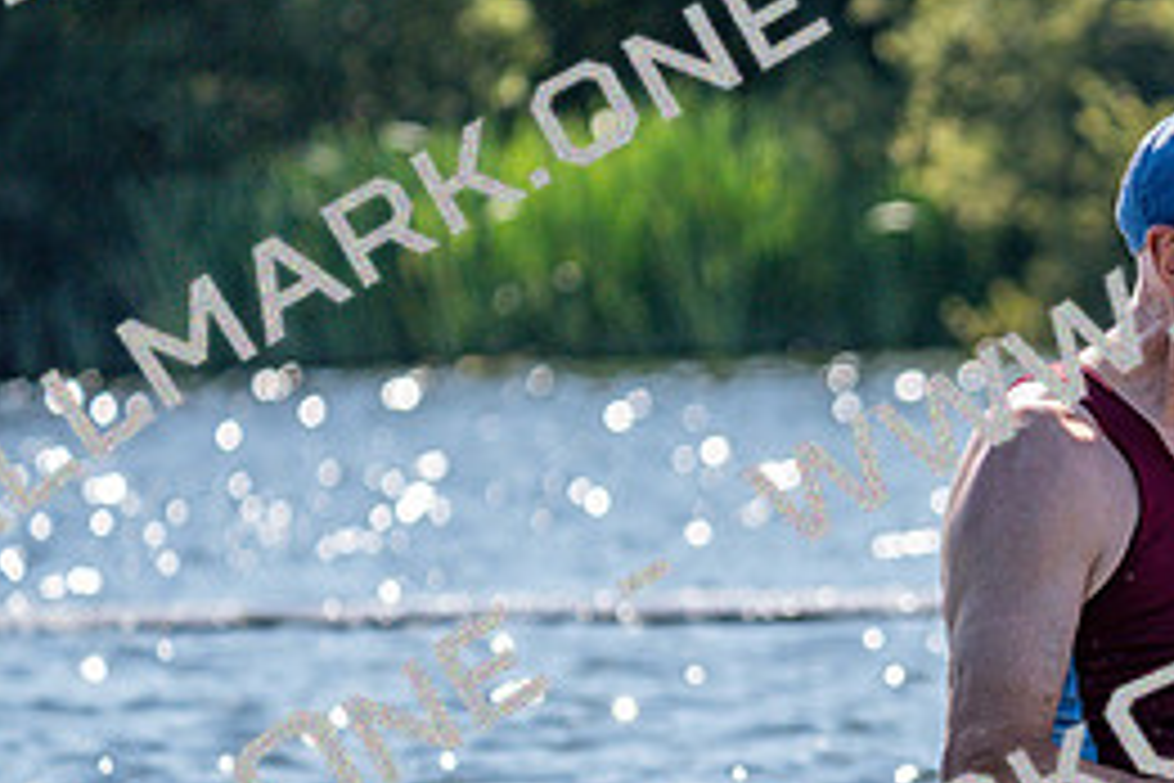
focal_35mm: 445
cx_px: 1300
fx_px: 14511
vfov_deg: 3.1
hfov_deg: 4.6
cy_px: 556
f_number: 5.6
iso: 250
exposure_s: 1/1600
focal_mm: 200
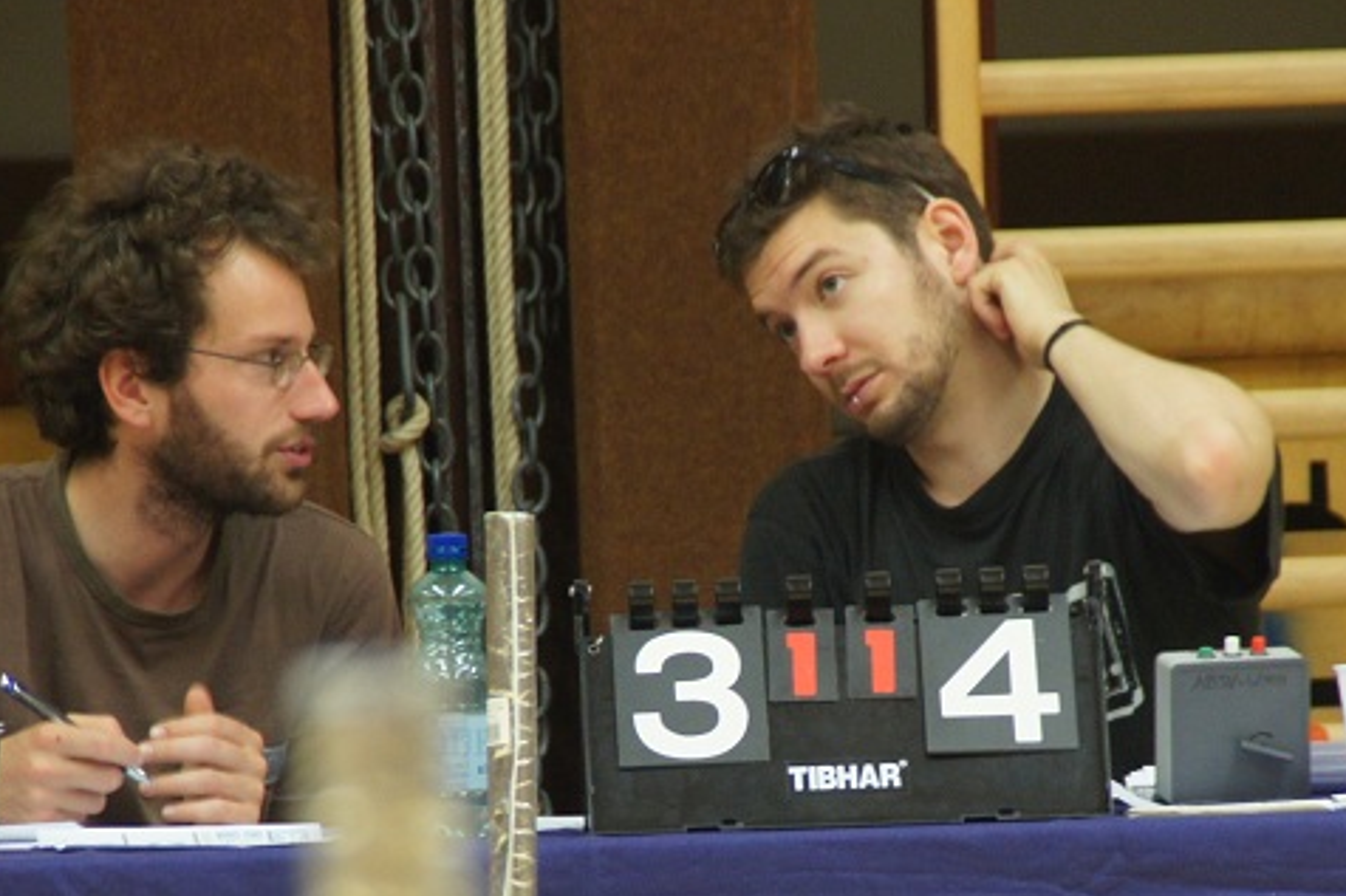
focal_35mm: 504
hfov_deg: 4.1
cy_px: 721
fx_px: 18836
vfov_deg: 2.7
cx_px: 778
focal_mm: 200
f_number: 6.3
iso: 1600
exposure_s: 1/15
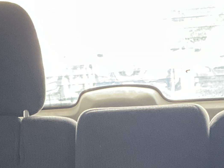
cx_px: 82
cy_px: 261
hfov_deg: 17.7
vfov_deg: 12.6
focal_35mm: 111
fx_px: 718
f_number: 1.8
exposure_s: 1/37
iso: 320
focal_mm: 3
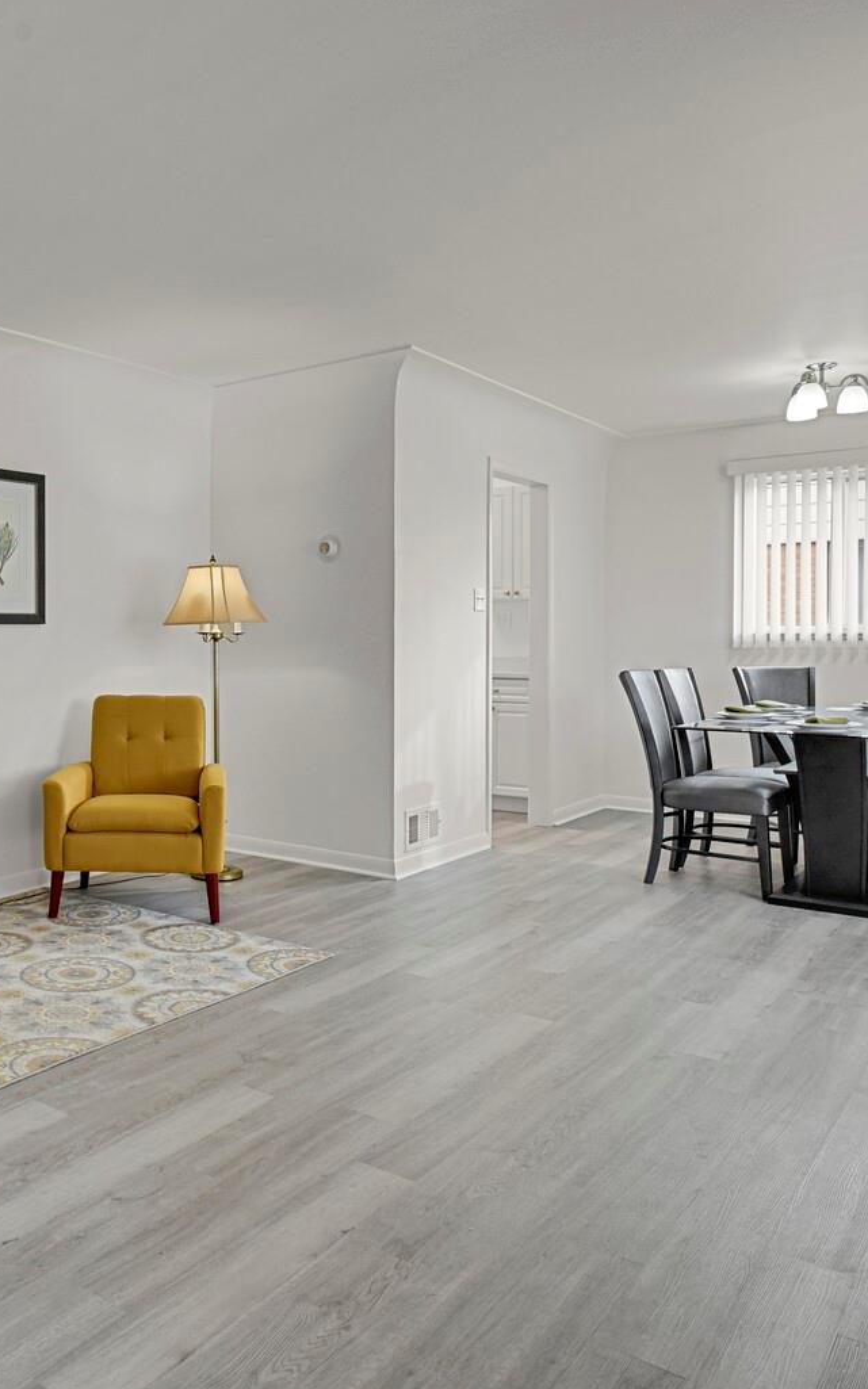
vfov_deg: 68.4
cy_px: 673
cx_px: 154
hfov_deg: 43.5
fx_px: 1022
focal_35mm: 27
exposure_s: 1/20
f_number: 8
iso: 5600
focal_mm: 17
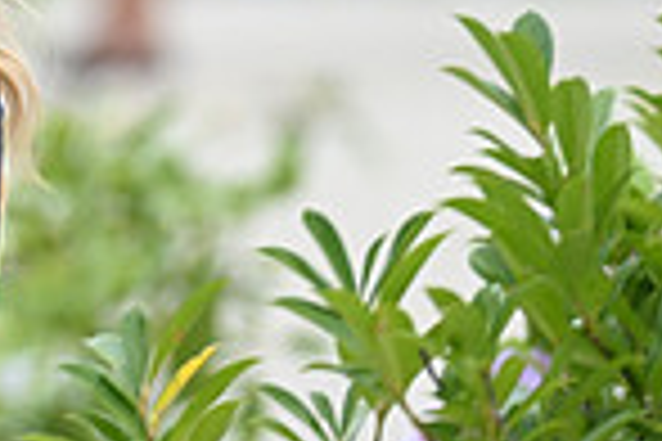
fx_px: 28942
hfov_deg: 1.3
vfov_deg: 0.9
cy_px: -304
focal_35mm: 1574
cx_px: -473
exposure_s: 1/1600
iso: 800
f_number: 5.6
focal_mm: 400
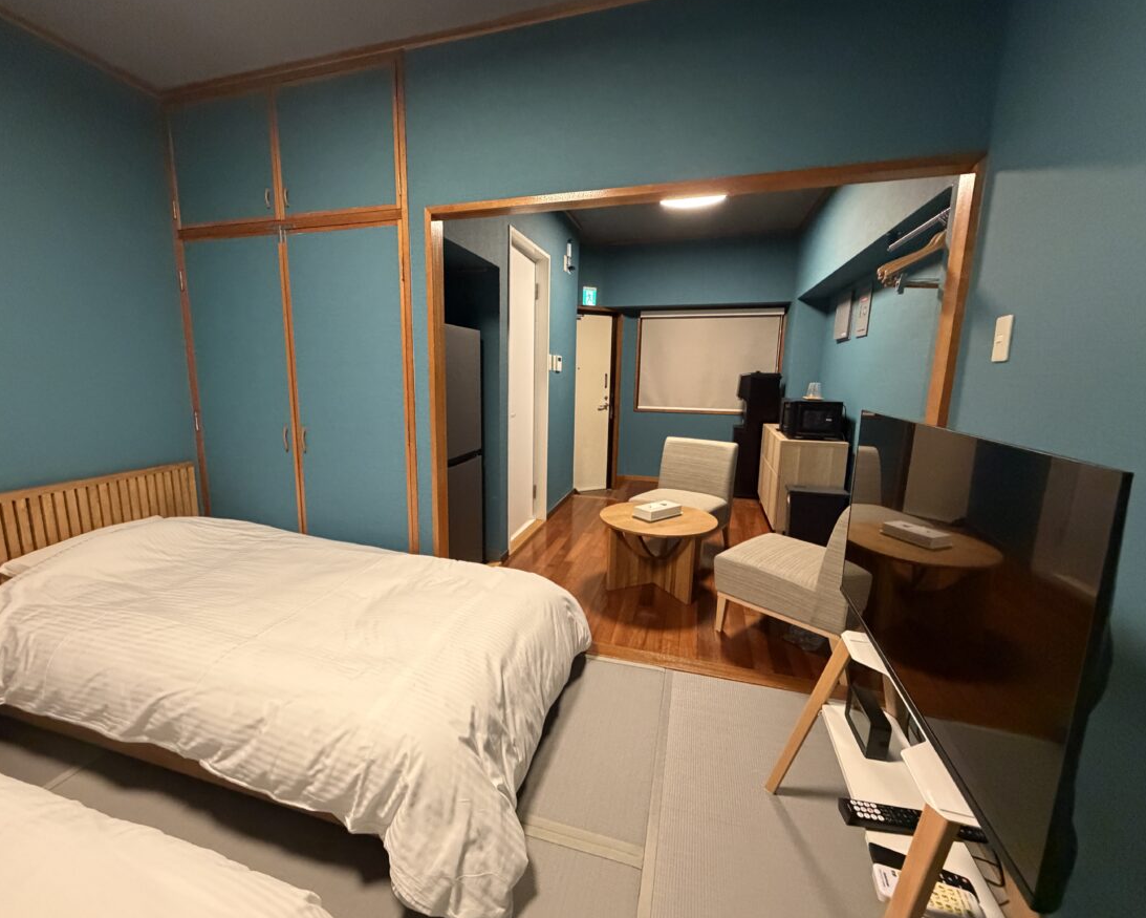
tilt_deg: -9.9
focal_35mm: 15
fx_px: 509
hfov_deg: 96.7
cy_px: 458
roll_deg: -0.4
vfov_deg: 84.1
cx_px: 541
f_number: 2.2
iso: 640
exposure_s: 1/60
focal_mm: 2.22
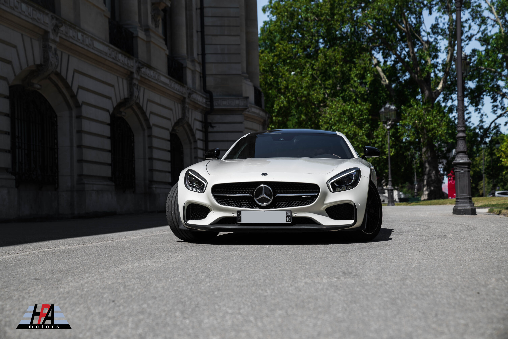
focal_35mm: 64
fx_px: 903
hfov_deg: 31.4
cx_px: 254
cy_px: 170
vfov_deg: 21.2
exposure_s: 1/500
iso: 80
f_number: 3.5
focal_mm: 64
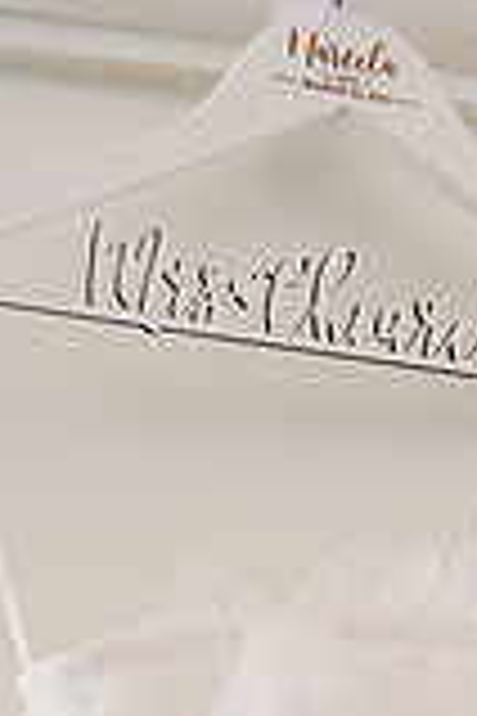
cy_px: 536
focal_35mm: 164
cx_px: 346
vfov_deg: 12.5
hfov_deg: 8.4
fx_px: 3259
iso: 800
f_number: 3.2
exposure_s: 1/800
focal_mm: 58
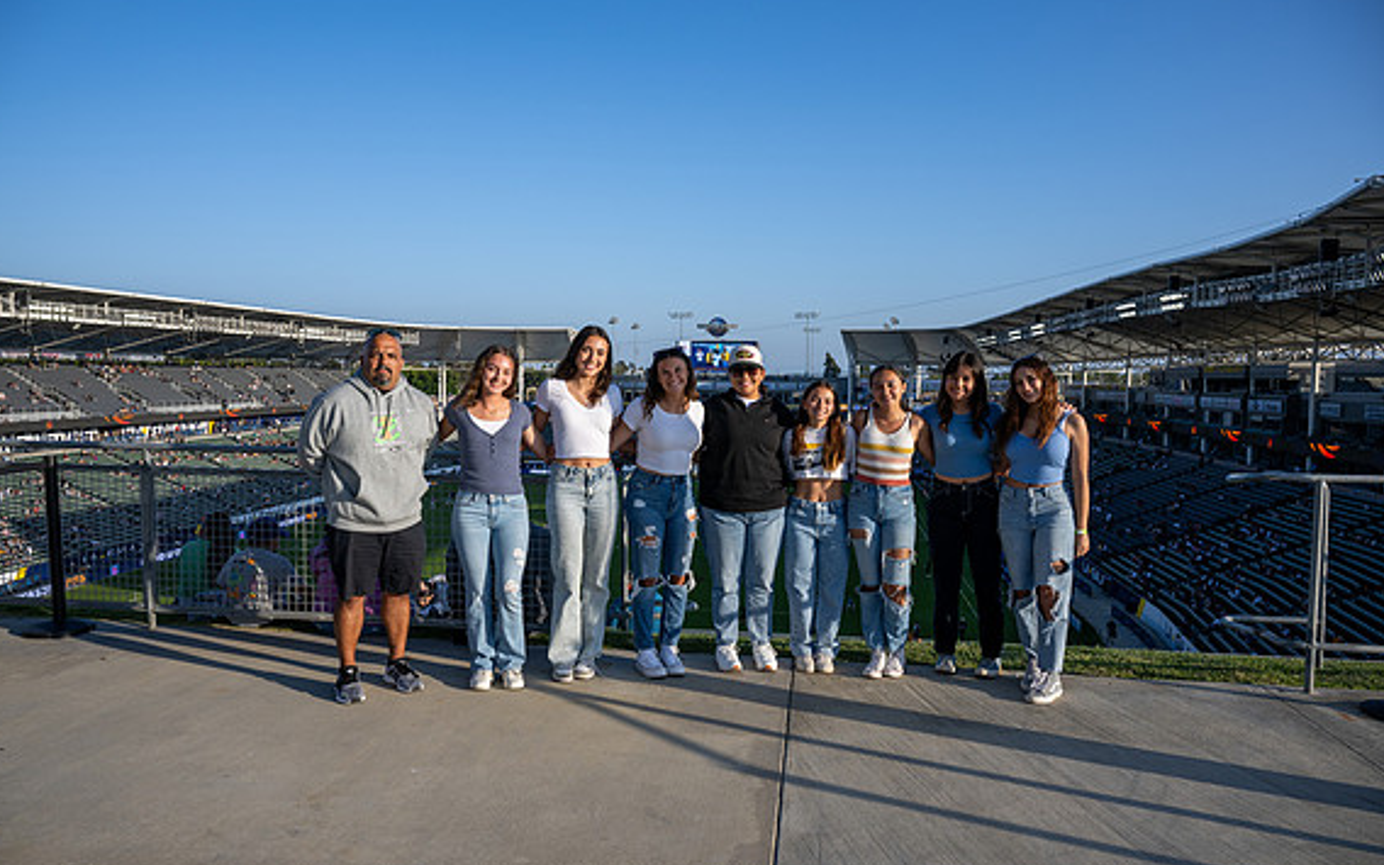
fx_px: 943
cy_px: 435
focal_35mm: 25
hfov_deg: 72.5
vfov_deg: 49.3
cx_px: 690
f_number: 8
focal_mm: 24
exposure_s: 1/400
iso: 160
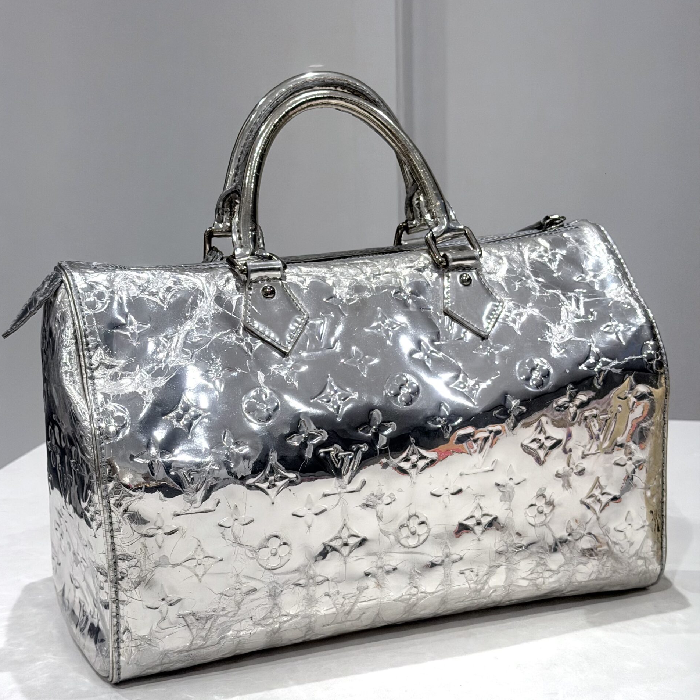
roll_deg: +1.6
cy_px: 391
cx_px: 349
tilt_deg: -14.3
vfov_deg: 30.0
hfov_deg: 30.0
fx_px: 1304
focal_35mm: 57
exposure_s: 1/120
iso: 125
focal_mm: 6.76
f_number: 1.78
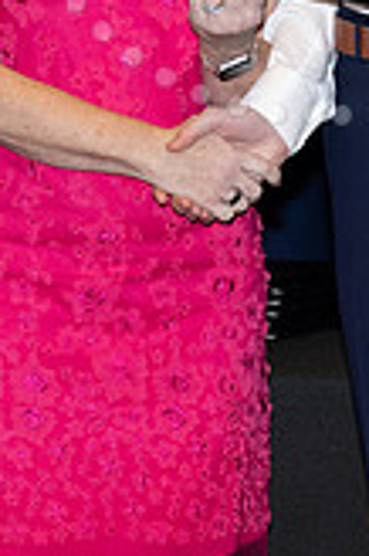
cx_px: 418
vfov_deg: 5.6
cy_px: -197
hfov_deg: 3.7
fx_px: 5654
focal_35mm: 367
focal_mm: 89
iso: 640
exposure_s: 1/80
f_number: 5.6
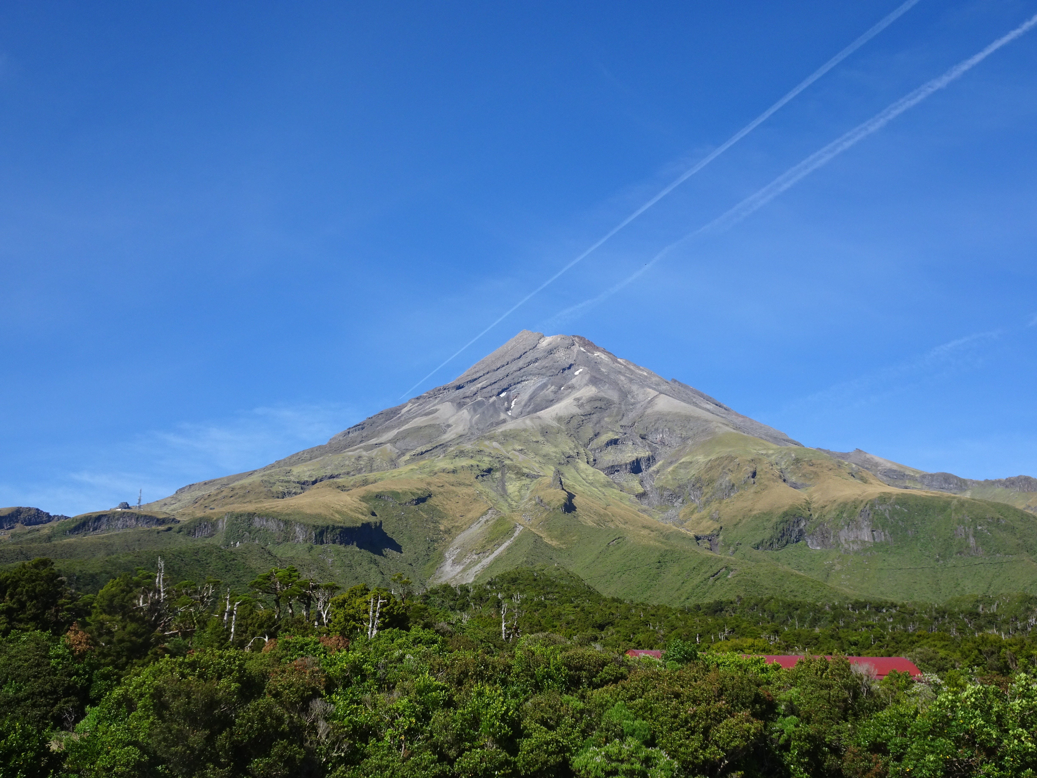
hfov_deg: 46.8
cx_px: 518
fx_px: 1198
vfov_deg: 36.0
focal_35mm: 40
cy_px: 389
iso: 80
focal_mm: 6.8
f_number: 4
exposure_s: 1/640
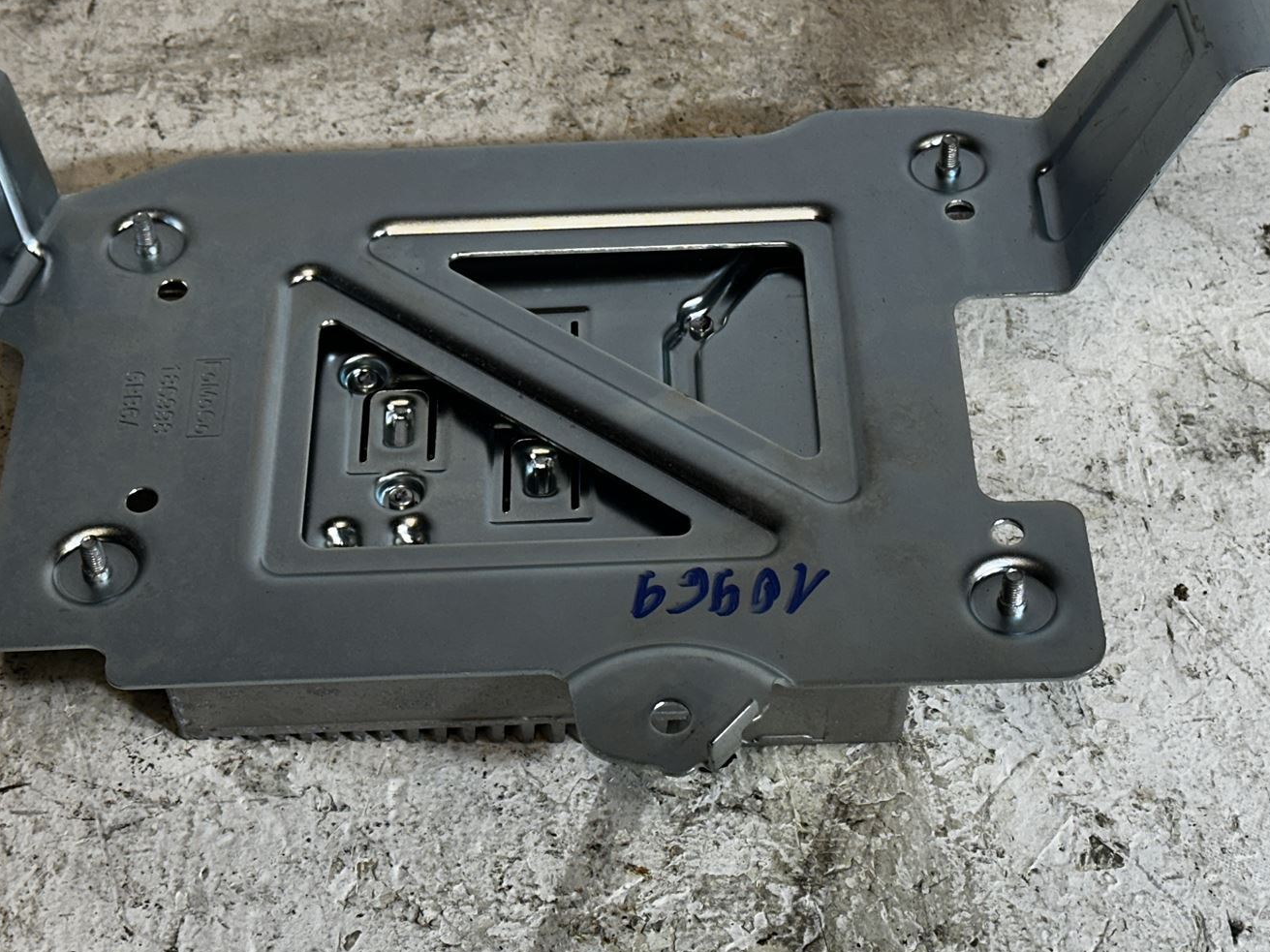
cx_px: 618
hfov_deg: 26.0
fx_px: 2751
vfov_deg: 19.6
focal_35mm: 75
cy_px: 353
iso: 50
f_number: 1.78
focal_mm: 6.86
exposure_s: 1/100
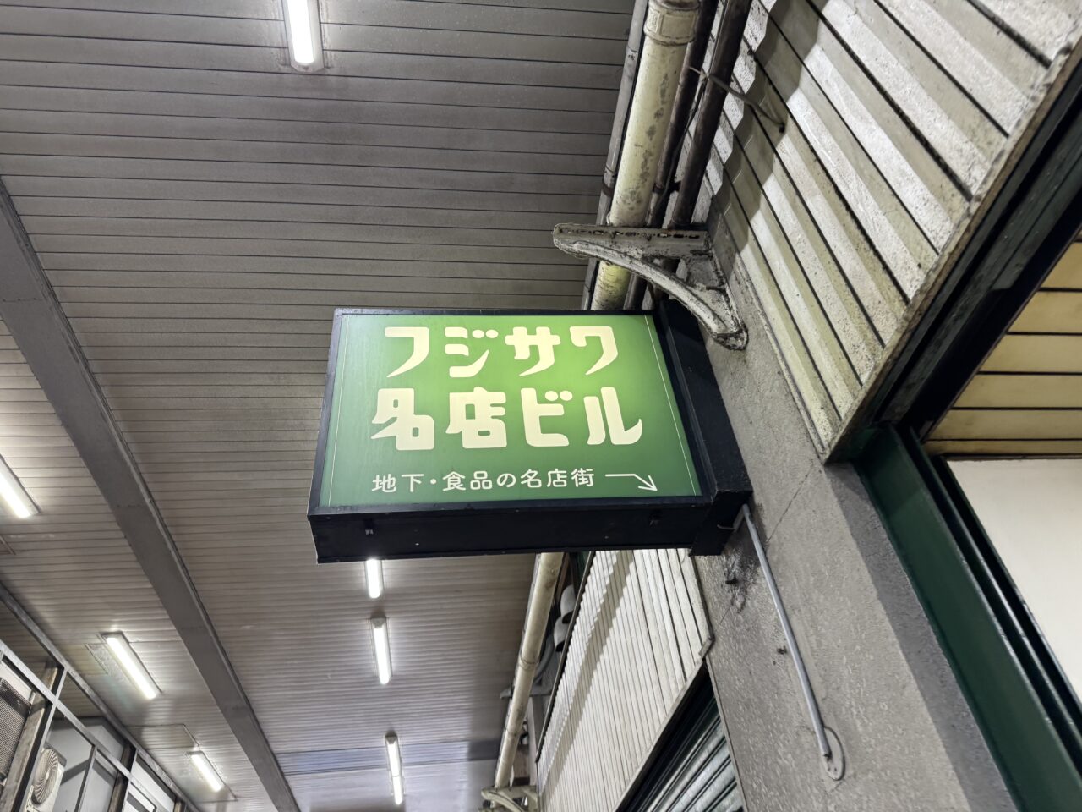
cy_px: 406
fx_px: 750
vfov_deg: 56.8
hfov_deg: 71.6
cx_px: 541
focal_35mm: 24
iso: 125
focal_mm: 6.76
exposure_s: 1/50
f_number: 1.78
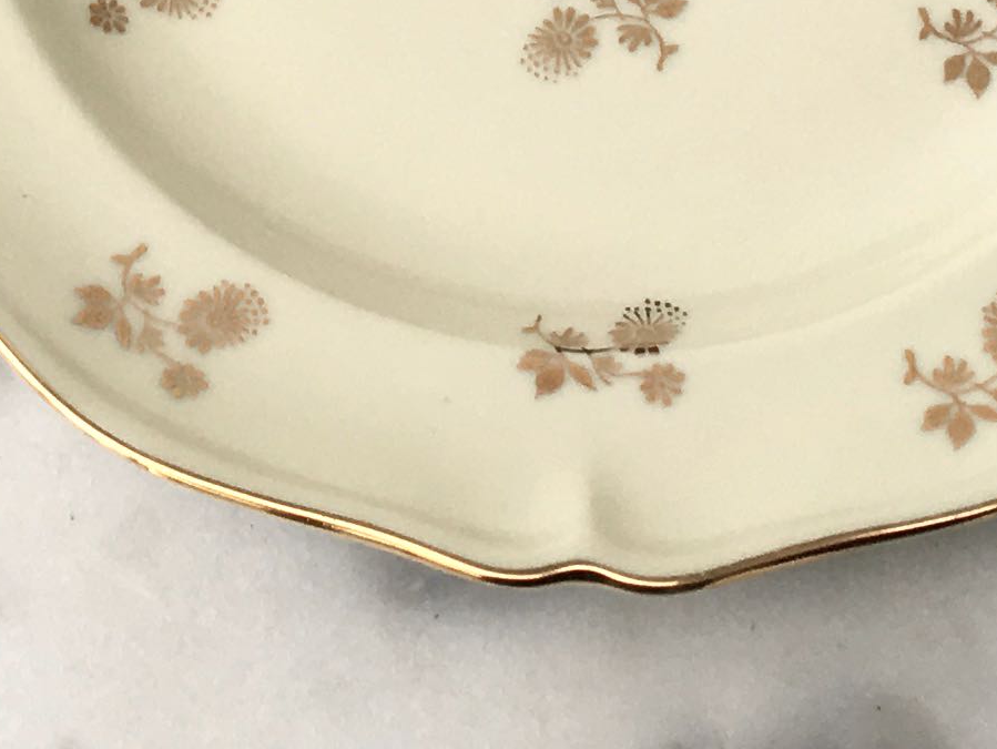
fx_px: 3746
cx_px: 357
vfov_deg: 10.5
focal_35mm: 130
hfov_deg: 15.1
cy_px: -733
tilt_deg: -56.2
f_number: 2.2
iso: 25
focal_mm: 4.15
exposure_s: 1/635
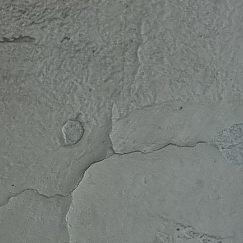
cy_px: -392
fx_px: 1700
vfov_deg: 7.5
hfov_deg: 6.9
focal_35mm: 214
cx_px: 841
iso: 50
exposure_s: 1/270
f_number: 1.8
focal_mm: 5.4
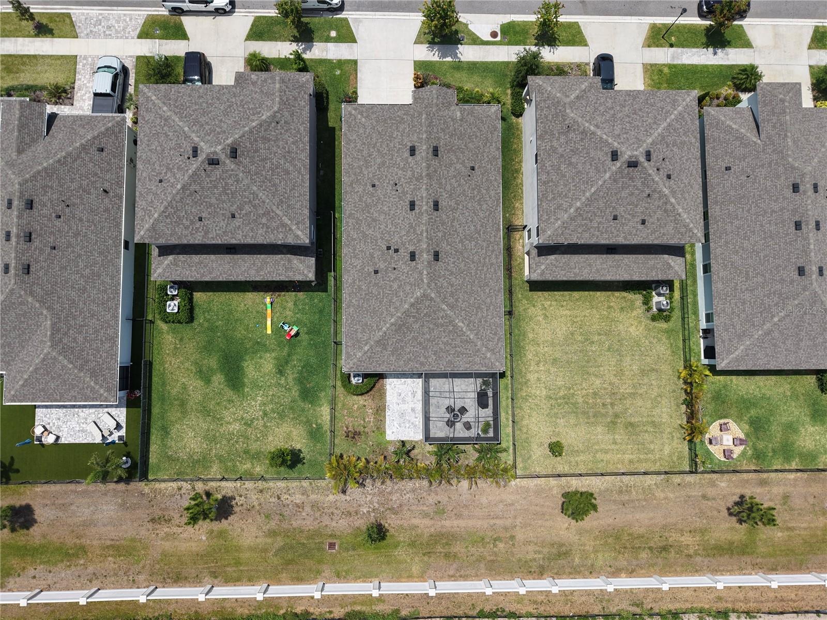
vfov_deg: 56.8
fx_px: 573
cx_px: 414
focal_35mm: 24
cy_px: 310
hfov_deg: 71.6
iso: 110
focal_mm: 8.67
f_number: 1.8
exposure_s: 1/4000
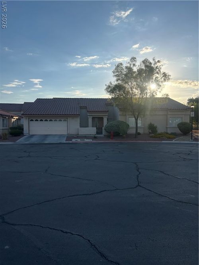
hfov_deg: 53.0
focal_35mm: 26
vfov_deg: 67.3
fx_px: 199
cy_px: 132
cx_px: 100
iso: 50
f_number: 1.5
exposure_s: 1/5587
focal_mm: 5.7
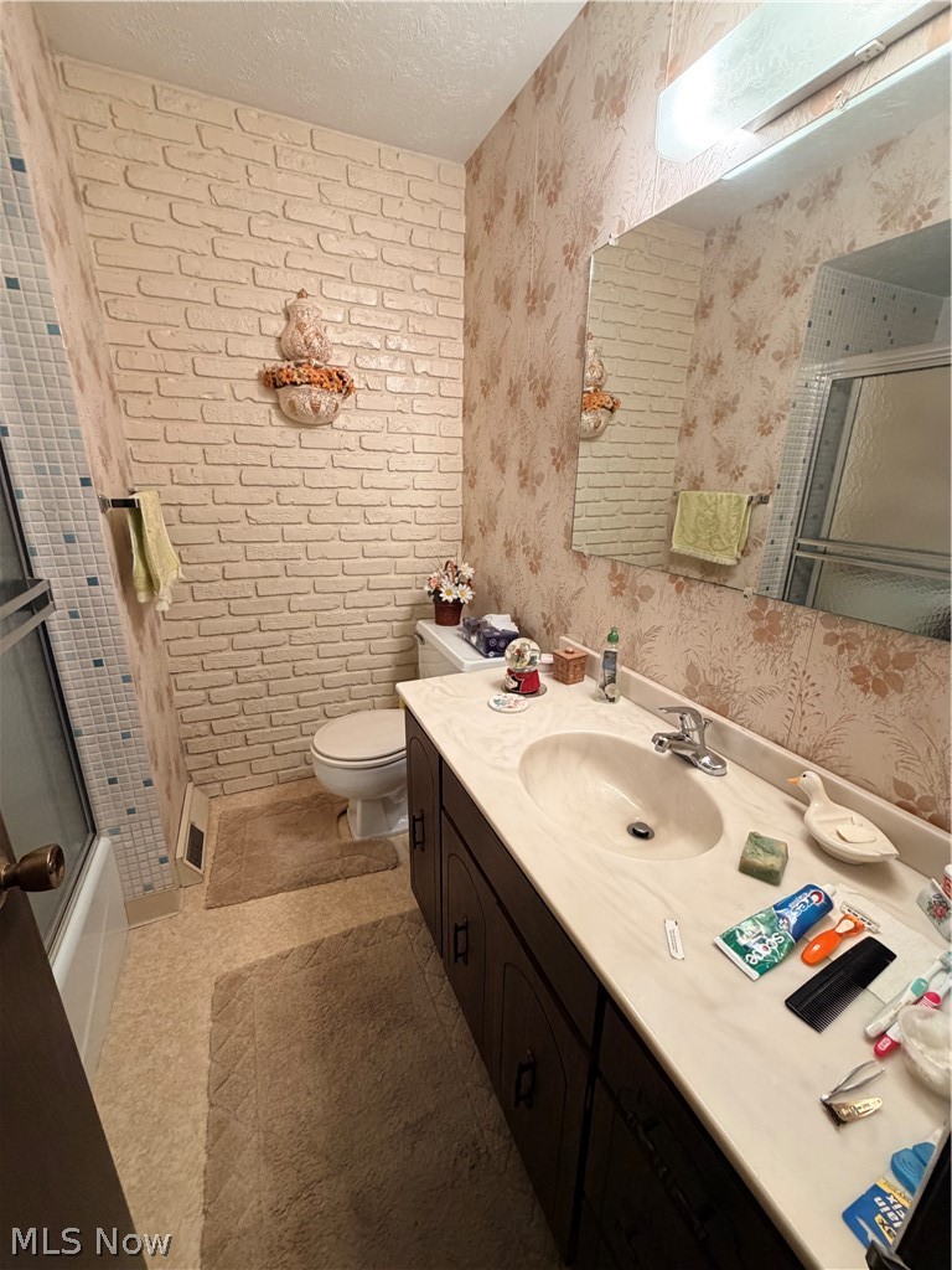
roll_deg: -1.1
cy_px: 635
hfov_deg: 85.7
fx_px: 513
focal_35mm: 14
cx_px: 476
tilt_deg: -18.0
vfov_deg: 102.1
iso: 320
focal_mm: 2.22
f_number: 2.2
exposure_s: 1/120
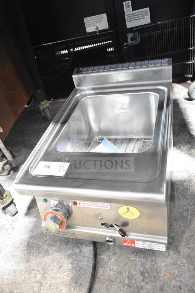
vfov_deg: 61.9
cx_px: 98
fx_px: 244
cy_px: 146
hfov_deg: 43.6
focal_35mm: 30
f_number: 3.5
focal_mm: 20
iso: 2800
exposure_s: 1/30
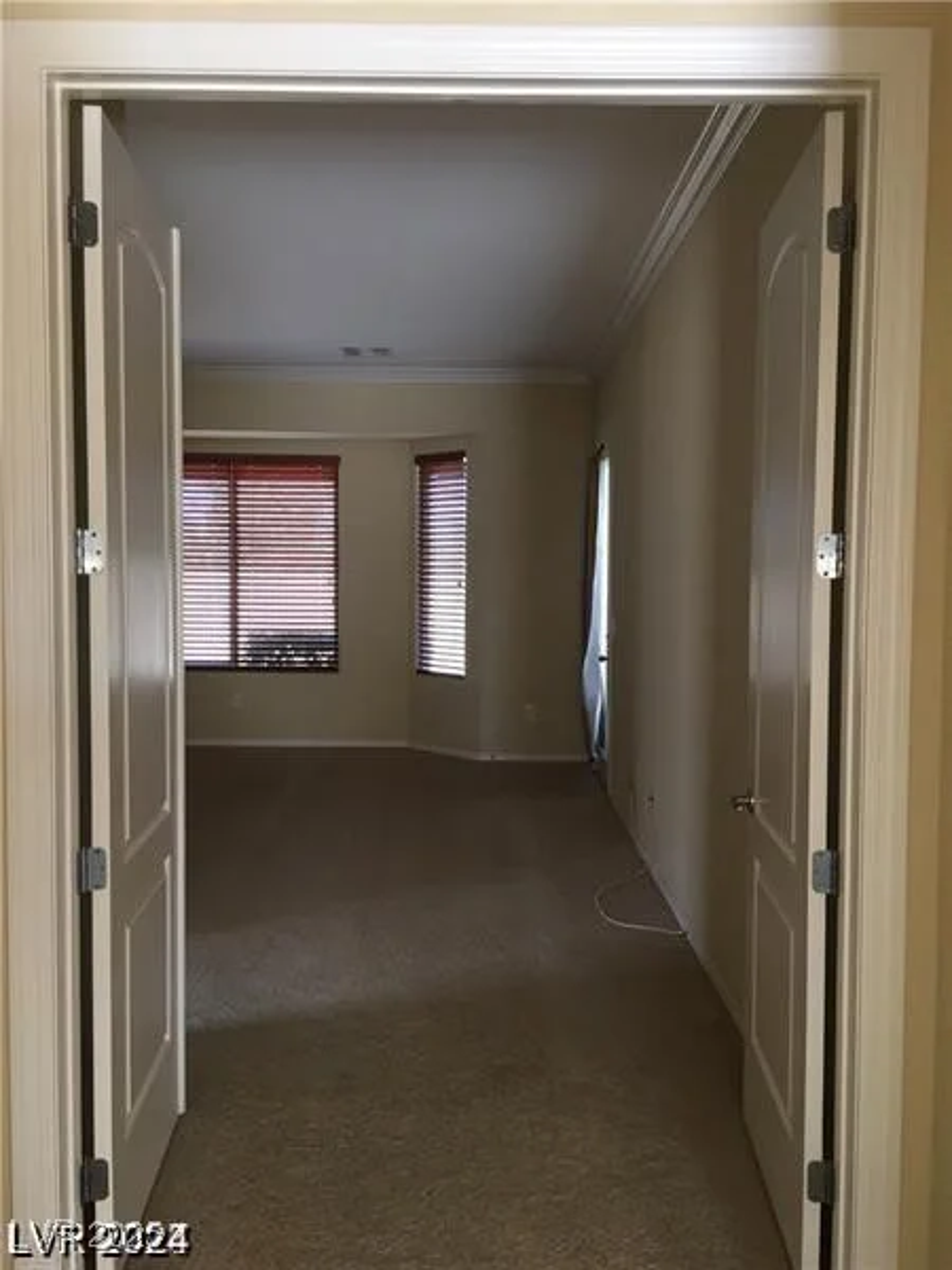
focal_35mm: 29
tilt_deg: -3.3
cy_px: 635
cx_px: 476
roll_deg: +0.2
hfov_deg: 48.2
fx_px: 1063
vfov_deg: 61.7
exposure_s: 1/30
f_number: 2.2
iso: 100
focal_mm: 4.15
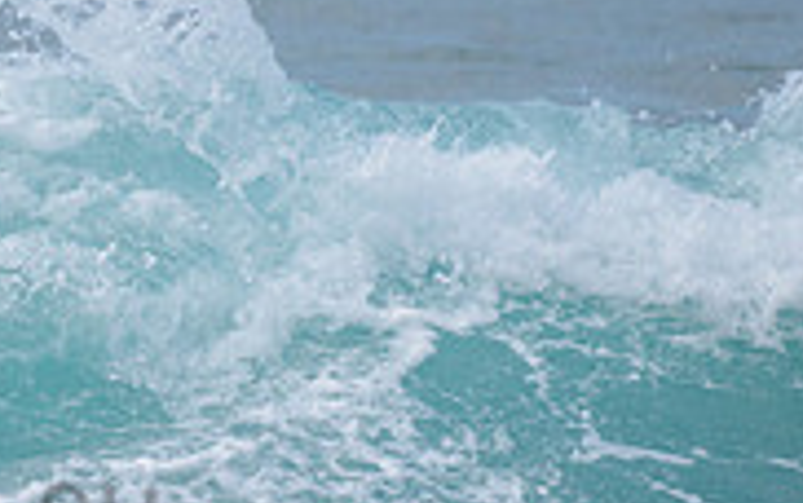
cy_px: 224
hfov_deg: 1.0
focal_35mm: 2085
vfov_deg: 0.6
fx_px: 45657
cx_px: -291
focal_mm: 500
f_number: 5.6
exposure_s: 1/1600
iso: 140
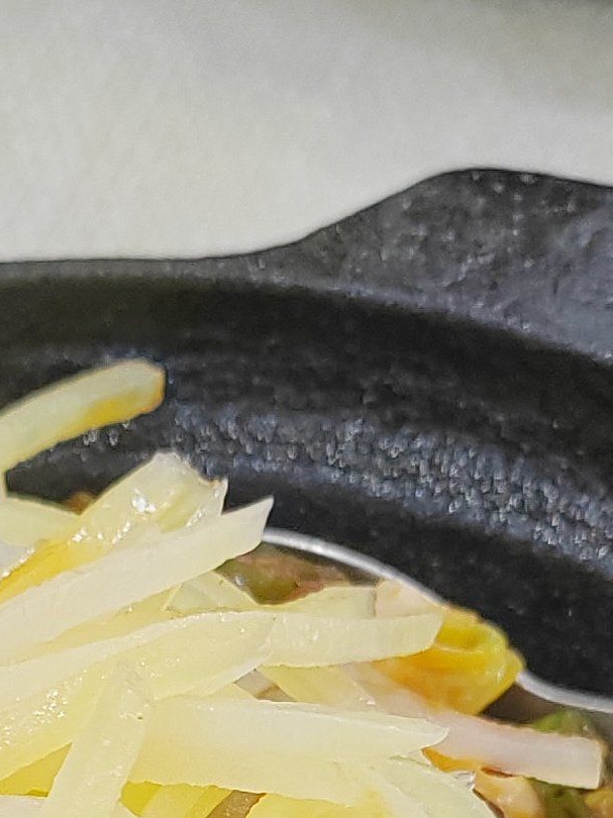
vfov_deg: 15.3
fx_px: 2788
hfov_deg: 12.4
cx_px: 14
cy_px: 1250
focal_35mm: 118
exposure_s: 1/100
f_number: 1.9
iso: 1250
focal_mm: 5.52
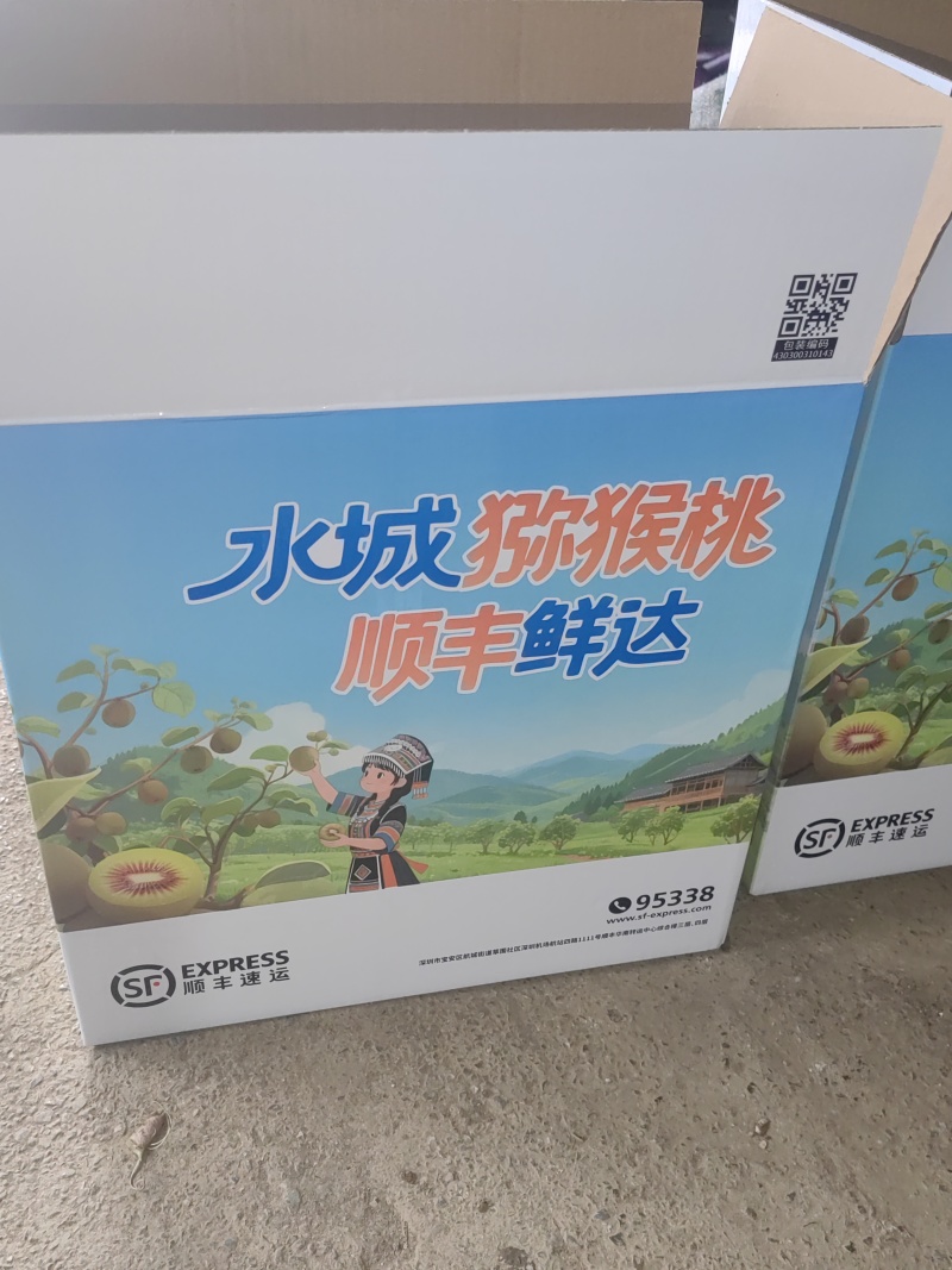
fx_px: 1210
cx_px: 476
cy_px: 635
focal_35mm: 33
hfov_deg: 42.9
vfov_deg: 55.4
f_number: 1.8
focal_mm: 5.54
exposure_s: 1/100
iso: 200
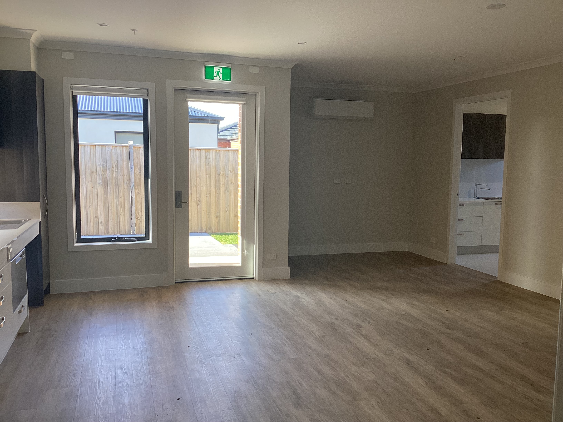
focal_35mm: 31
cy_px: 211
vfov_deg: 45.4
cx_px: 282
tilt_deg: -6.0
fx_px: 504
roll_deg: -1.0
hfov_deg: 58.4
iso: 50
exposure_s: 1/100
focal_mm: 3.3
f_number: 2.4
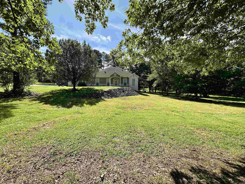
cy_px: 92
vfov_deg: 85.7
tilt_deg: -0.9
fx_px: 99
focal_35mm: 14
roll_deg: -0.3
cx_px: 122
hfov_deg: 102.1
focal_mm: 2.22
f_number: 2.2
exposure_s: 1/754
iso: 40
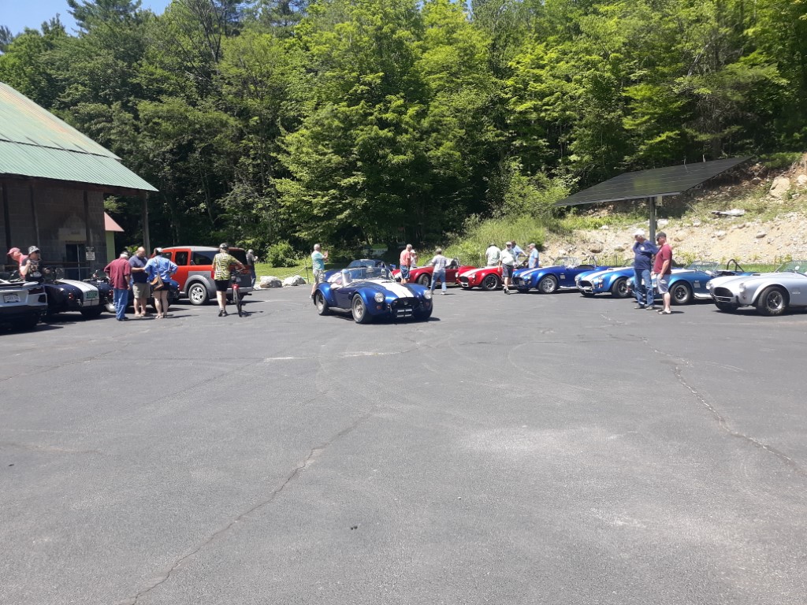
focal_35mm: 28
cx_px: 404
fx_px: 653
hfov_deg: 63.4
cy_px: 302
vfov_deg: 49.7
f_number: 1.7
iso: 40
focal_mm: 3.7
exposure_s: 1/722
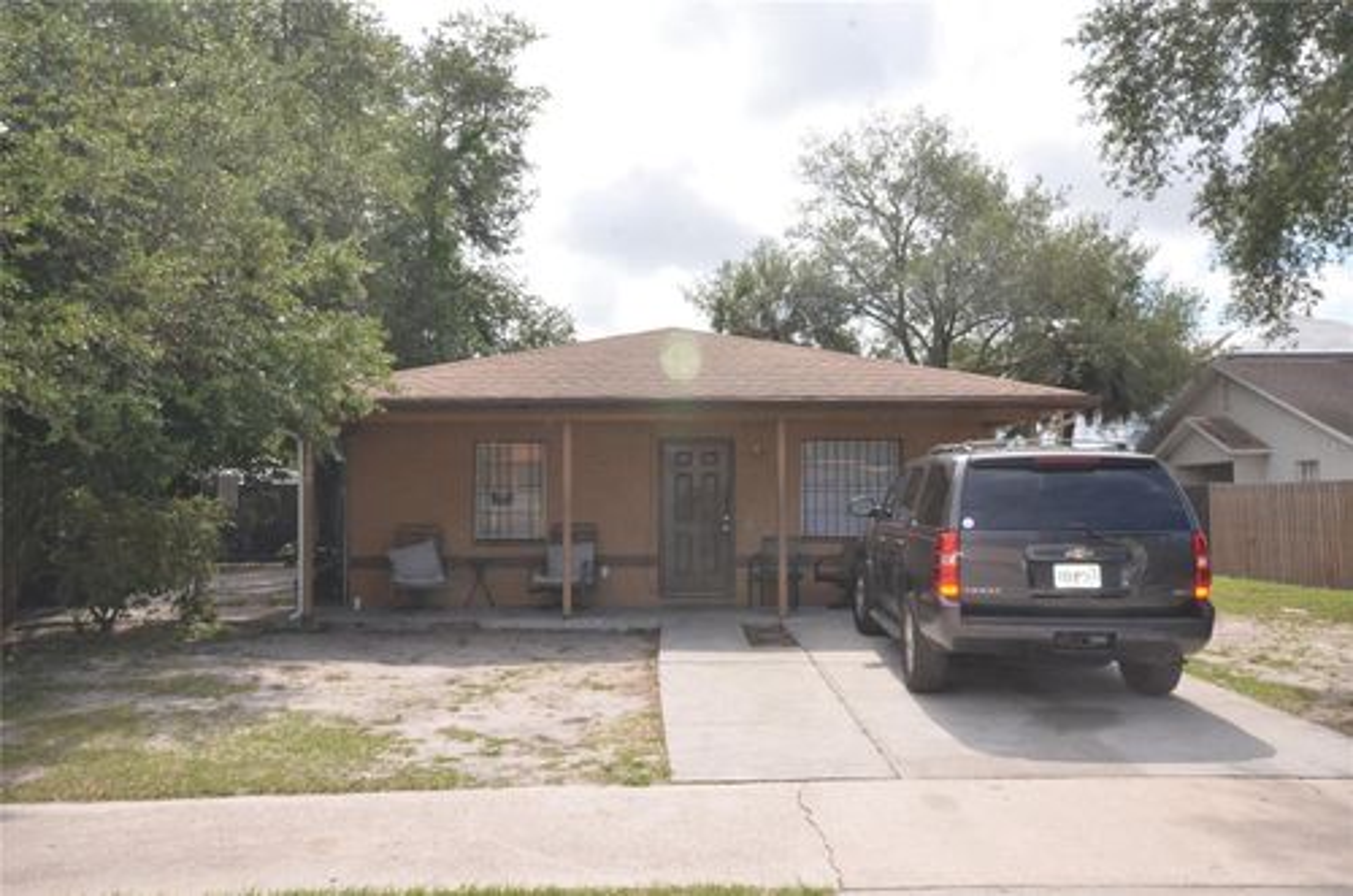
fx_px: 1125
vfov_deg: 43.4
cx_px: 676
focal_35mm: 30
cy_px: 448
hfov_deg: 62.0
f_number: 16
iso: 800
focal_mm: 20
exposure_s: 1/250
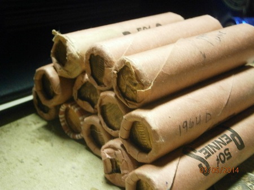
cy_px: 95
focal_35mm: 47
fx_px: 345
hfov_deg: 40.5
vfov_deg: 30.9
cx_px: 127
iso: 800
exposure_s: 1/25
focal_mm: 8.3
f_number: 3.4
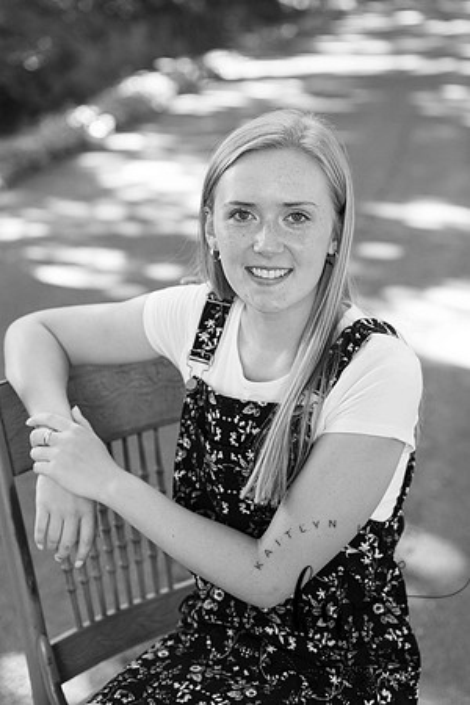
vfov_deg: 28.8
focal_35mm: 70
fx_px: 1371
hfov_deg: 19.5
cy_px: 352
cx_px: 235
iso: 640
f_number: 3.5
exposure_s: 1/200
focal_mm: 70
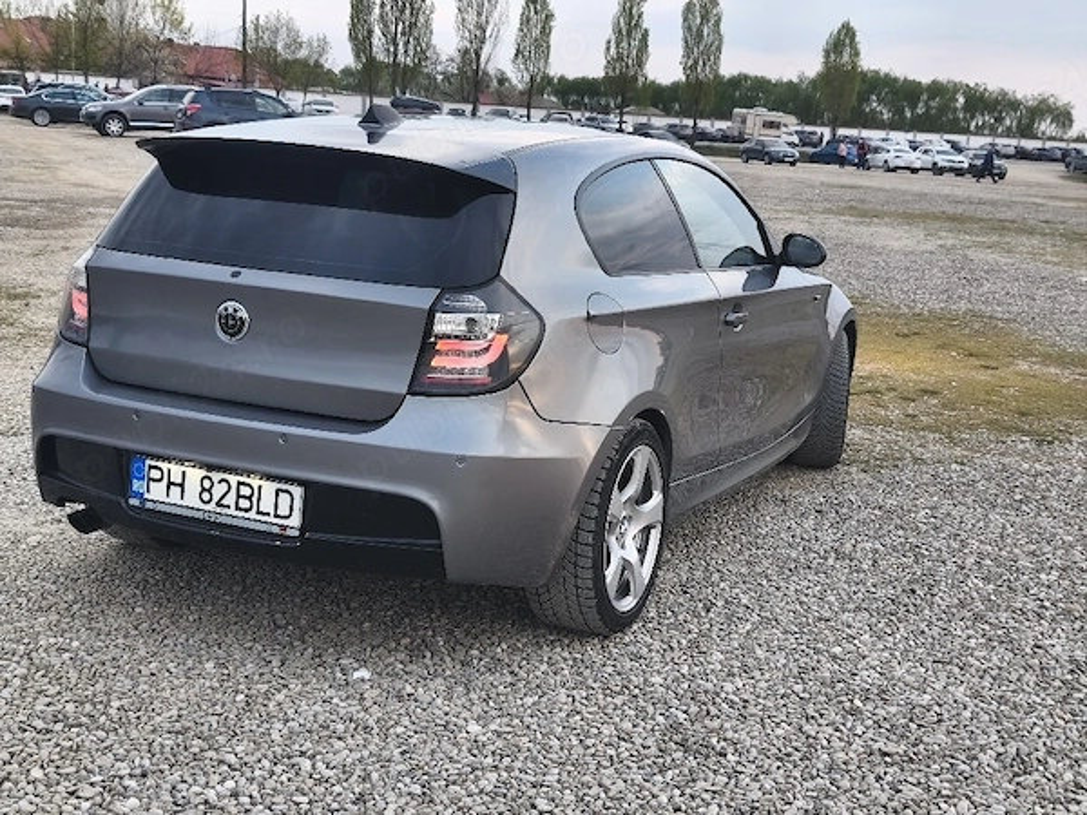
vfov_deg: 31.5
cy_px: 408
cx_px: 544
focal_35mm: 46
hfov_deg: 41.2
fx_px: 1444
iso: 250
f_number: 1.65
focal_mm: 6.18
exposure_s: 1/101
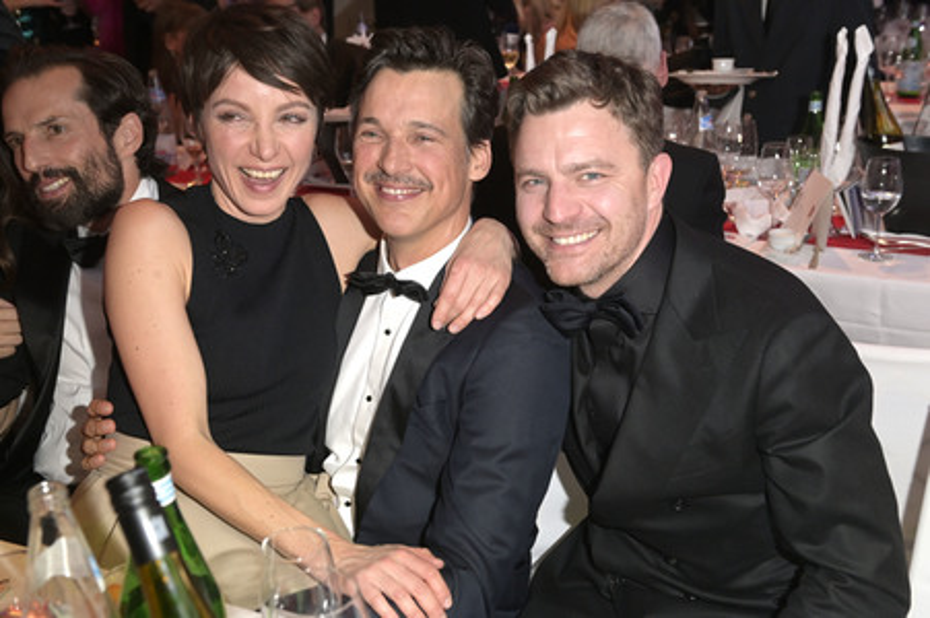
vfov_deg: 30.5
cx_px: 465
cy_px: 309
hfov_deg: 44.5
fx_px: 1136
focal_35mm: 44
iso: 2500
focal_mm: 44
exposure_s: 1/100
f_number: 5
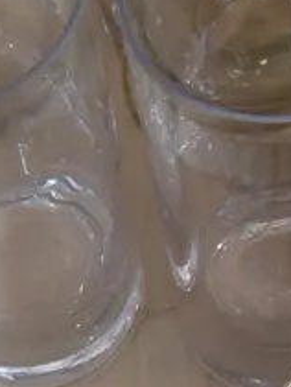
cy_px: 287
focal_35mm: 146
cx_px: -41
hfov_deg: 10.1
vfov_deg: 13.5
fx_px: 1633
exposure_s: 1/60
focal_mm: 15
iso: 1600
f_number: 3.6
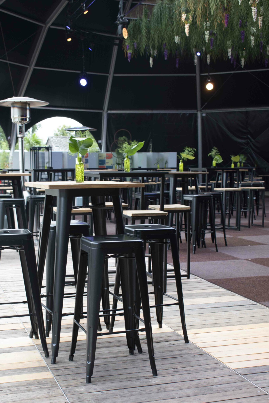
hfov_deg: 26.6
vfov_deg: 38.9
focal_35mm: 51
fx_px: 567
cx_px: 103
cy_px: 250
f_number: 4.5
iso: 400
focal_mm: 27
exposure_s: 1/80
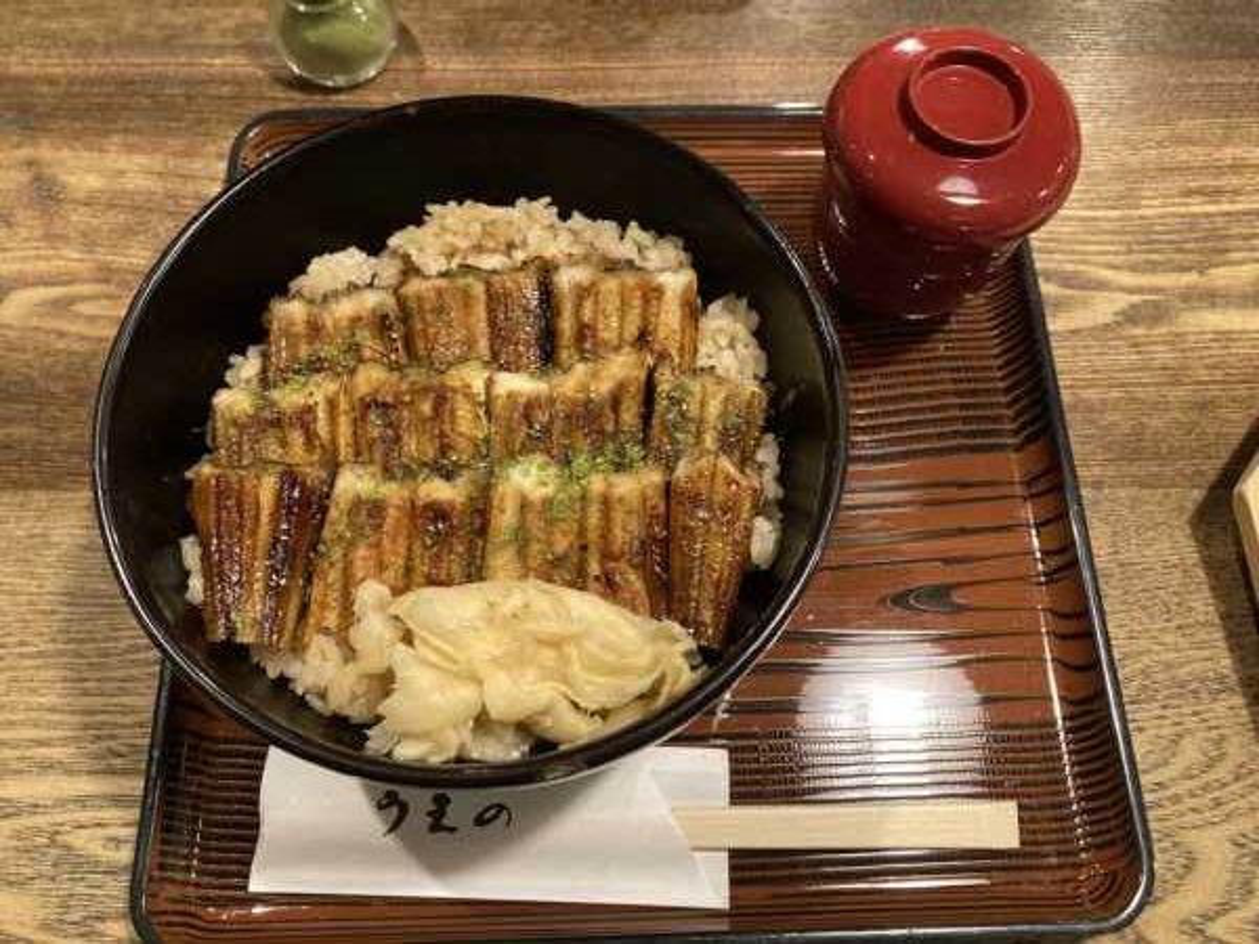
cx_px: 630
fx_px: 1018
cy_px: 472
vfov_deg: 49.7
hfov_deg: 63.4
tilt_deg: -67.3
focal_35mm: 28
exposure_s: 1/40
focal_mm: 3.99
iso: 400
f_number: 1.8
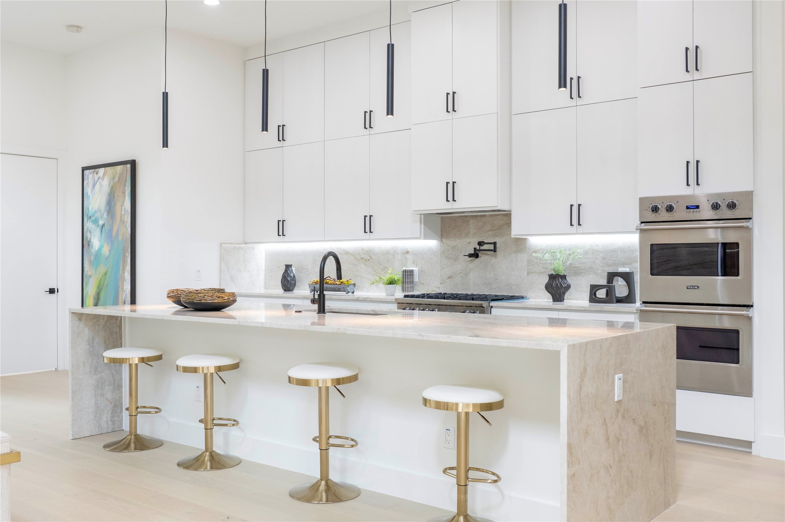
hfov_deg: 55.8
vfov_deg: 38.8
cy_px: 261
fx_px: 741
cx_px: 392
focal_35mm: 34
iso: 400
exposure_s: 1/40
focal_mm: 23
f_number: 5.6
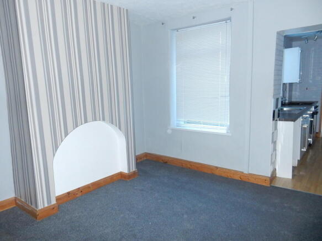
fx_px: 233
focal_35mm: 25
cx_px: 161
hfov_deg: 69.4
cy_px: 120
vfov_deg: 54.9
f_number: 3.7
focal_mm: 4.5
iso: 560
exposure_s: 1/30
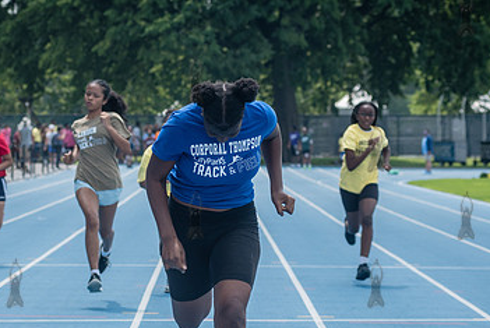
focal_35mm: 199
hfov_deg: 10.3
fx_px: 2712
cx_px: 163
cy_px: 194
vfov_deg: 6.9
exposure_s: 1/800
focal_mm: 92
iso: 160
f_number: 5
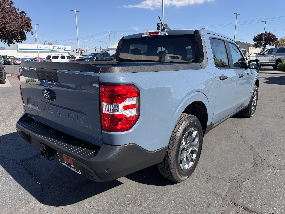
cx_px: 142
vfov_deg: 56.8
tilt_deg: -11.8
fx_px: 198
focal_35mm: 24
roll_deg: +1.4
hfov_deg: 71.6
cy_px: 107
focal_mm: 6.76
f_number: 1.78
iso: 100
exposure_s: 1/3953
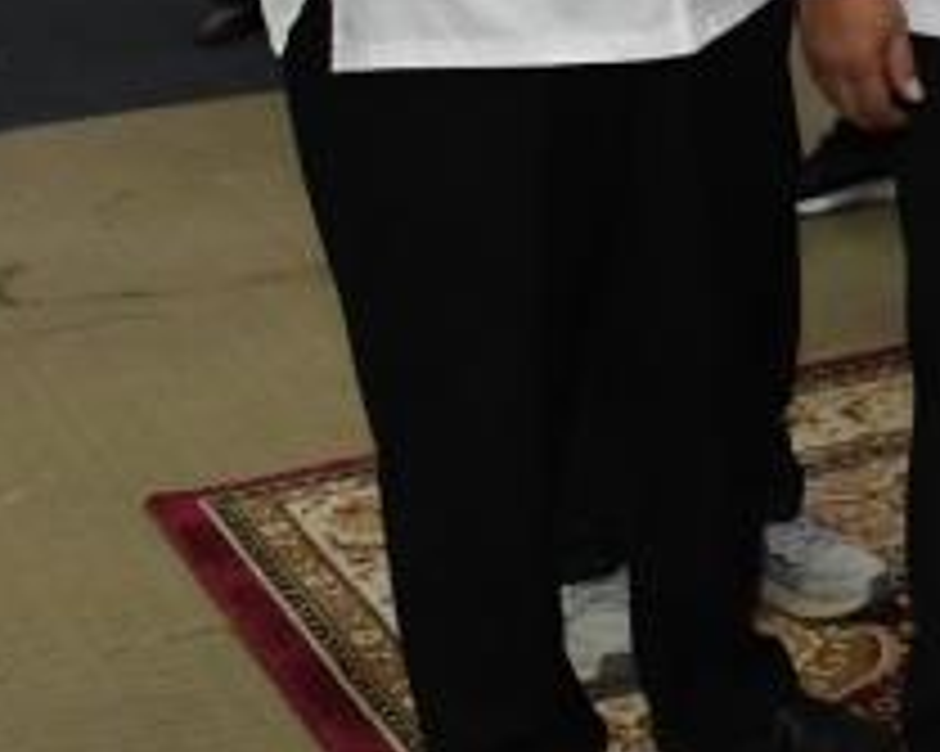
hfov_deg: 13.2
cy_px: -295
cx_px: 1920
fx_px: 3448
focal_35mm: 124
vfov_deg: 12.0
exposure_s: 1/200
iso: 3200
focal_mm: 18
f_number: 5.6
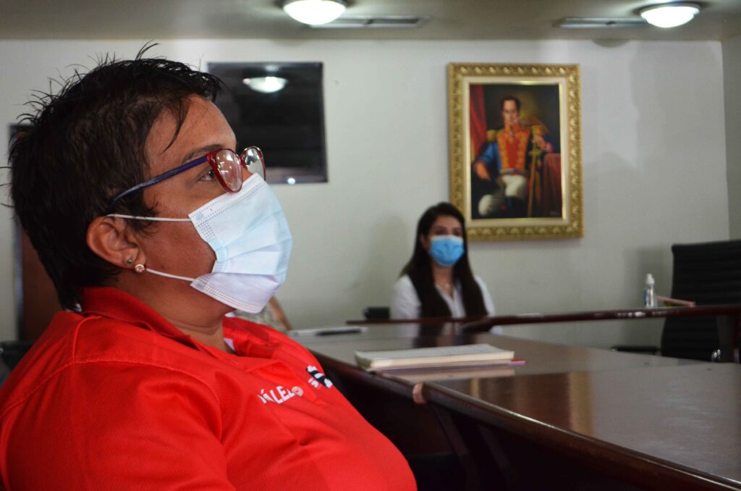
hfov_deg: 35.1
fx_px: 1171
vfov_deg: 23.7
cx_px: 370
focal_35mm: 57
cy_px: 246
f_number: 5
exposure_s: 1/30
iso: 1400
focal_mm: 38
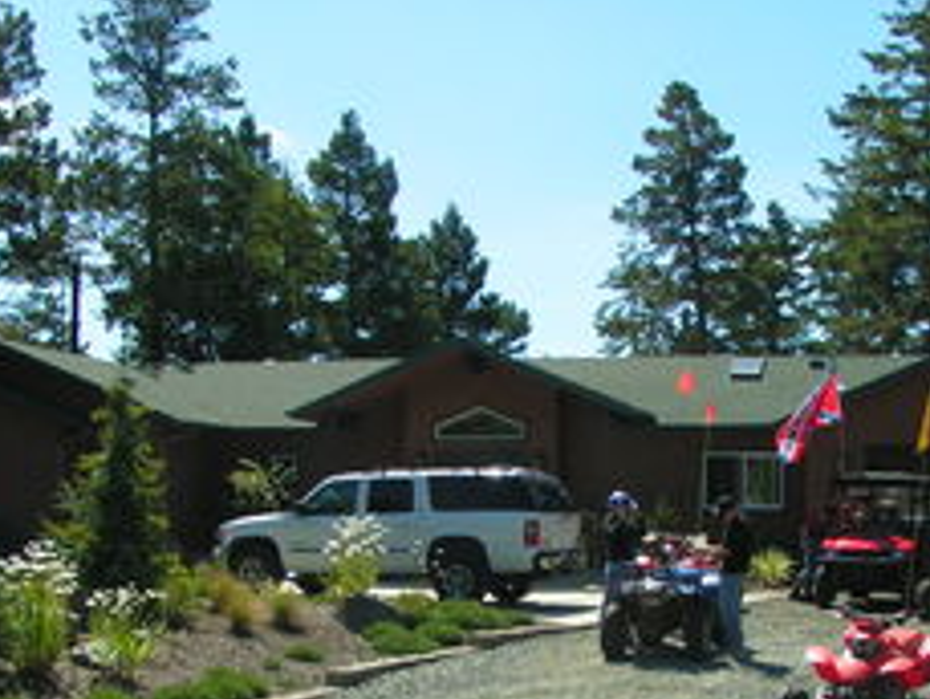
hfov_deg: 31.6
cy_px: 512
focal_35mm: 61
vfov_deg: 23.8
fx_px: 1640
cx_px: 512
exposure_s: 1/320
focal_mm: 5.8
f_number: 5.6
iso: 50
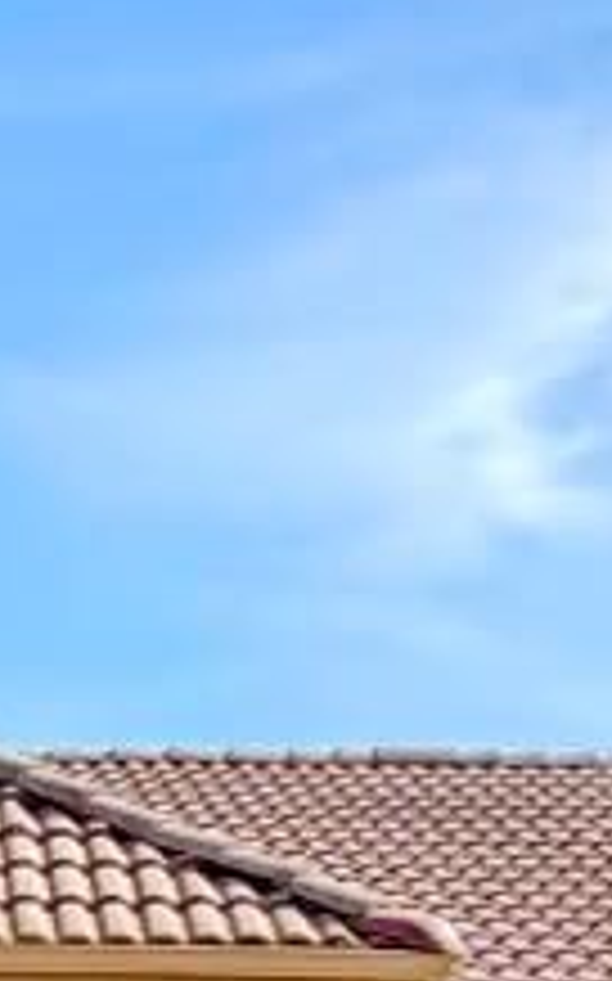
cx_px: 189
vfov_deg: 20.1
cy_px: 857
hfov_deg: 12.8
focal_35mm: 102
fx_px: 2726
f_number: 2.2
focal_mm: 2.22
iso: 40
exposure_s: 1/506
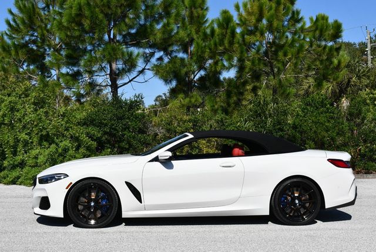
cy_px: 126
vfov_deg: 24.2
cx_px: 188
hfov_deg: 35.6
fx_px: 585
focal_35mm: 56
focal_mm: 28
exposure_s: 1/320
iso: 100
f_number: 9
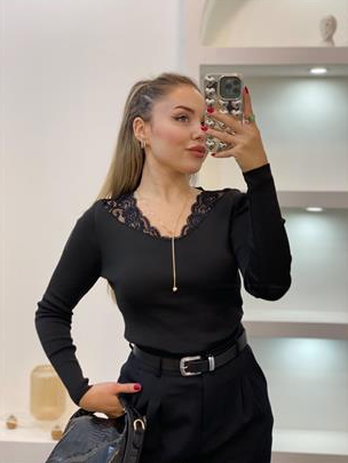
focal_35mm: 53
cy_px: 229
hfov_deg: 27.5
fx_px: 710
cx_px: 174
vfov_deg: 36.2
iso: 100
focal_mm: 6
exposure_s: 1/100
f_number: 2
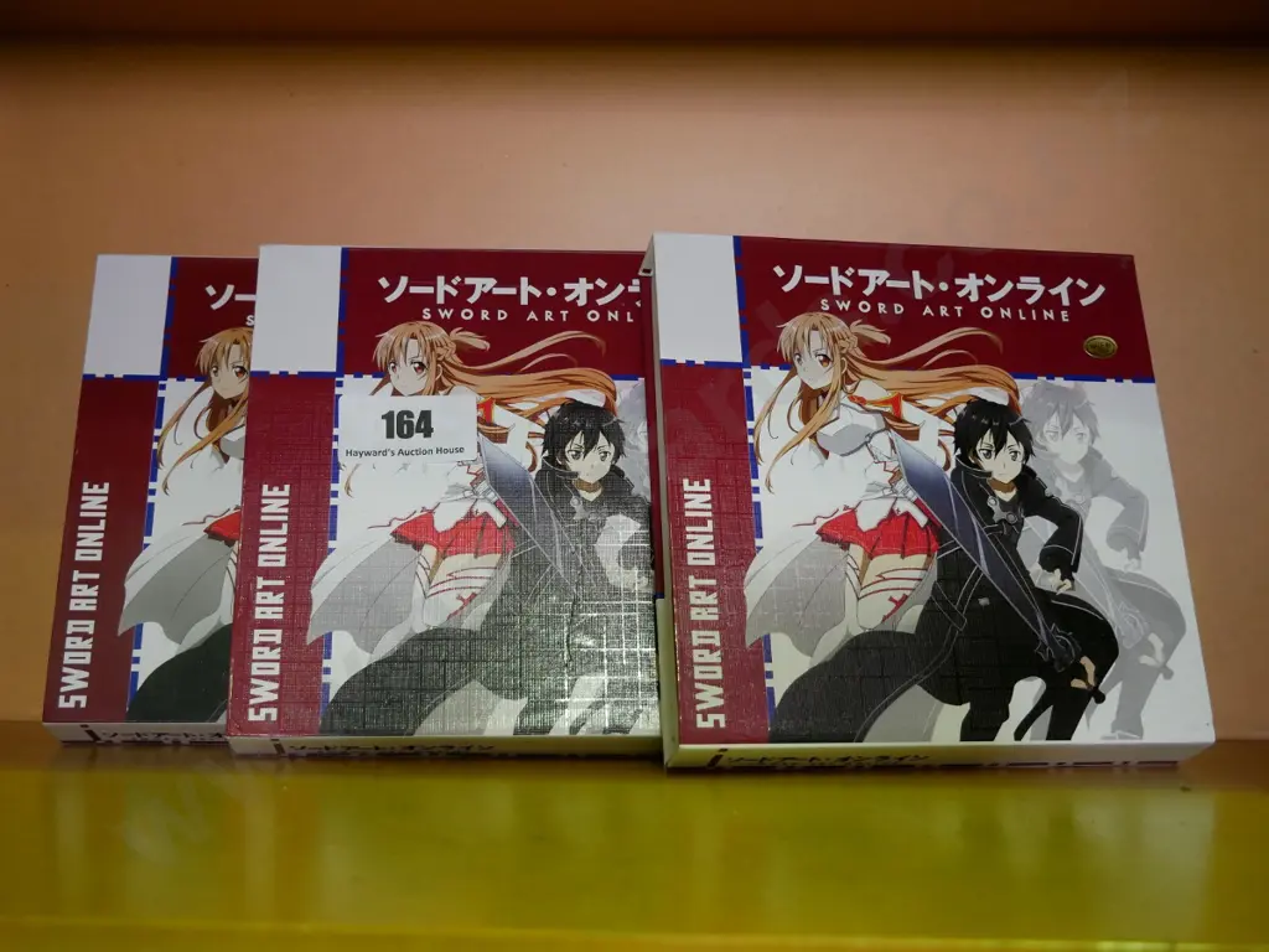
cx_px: 634
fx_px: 1613
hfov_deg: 42.9
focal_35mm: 44
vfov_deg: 32.9
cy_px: 476
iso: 1600
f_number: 4.2
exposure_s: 1/60
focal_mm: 22
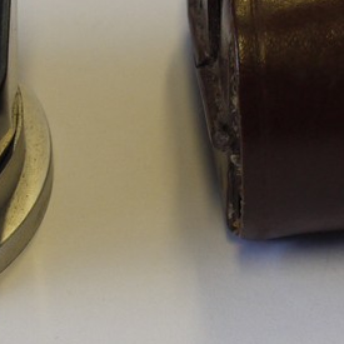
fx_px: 2597
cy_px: 50
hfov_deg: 7.6
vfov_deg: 7.6
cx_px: 196
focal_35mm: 231
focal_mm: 30
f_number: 7.1
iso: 400
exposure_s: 1/80
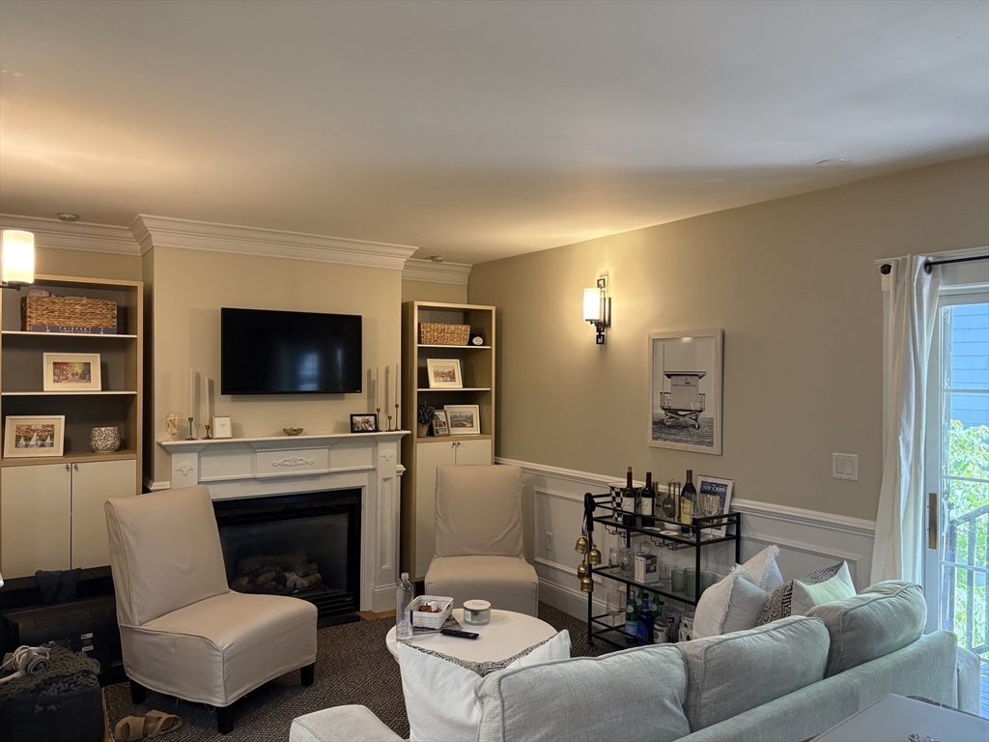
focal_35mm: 26
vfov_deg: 53.1
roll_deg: +0.2
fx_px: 743
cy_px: 371
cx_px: 494
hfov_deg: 67.3
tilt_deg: +0.0
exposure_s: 1/60
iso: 200
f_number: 1.6
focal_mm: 5.96
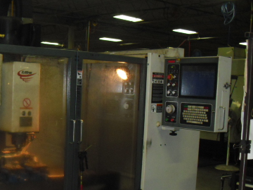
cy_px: 140
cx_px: 48
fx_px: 468
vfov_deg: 22.7
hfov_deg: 29.5
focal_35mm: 64
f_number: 3.1
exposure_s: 1/60
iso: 200
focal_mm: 6.3
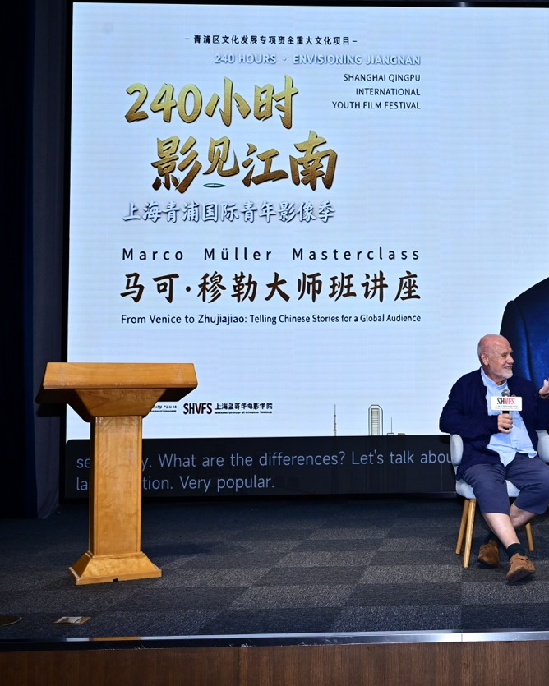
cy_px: 340
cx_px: 514
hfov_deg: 31.0
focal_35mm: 46
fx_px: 934
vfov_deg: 40.3
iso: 800
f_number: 6.3
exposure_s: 1/200
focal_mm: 32
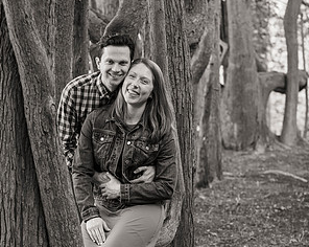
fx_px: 913
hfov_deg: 19.2
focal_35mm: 100
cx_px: 156
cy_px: 124
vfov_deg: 15.4
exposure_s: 1/80
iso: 1250
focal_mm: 70
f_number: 3.5
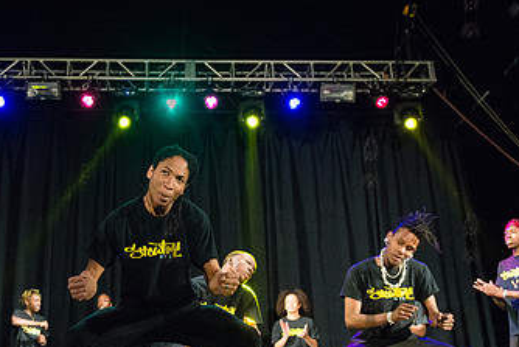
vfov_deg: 30.9
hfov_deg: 44.7
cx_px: 169
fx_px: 620
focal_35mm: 43
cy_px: 236
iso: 4000
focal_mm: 24
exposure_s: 1/1000
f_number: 2.8
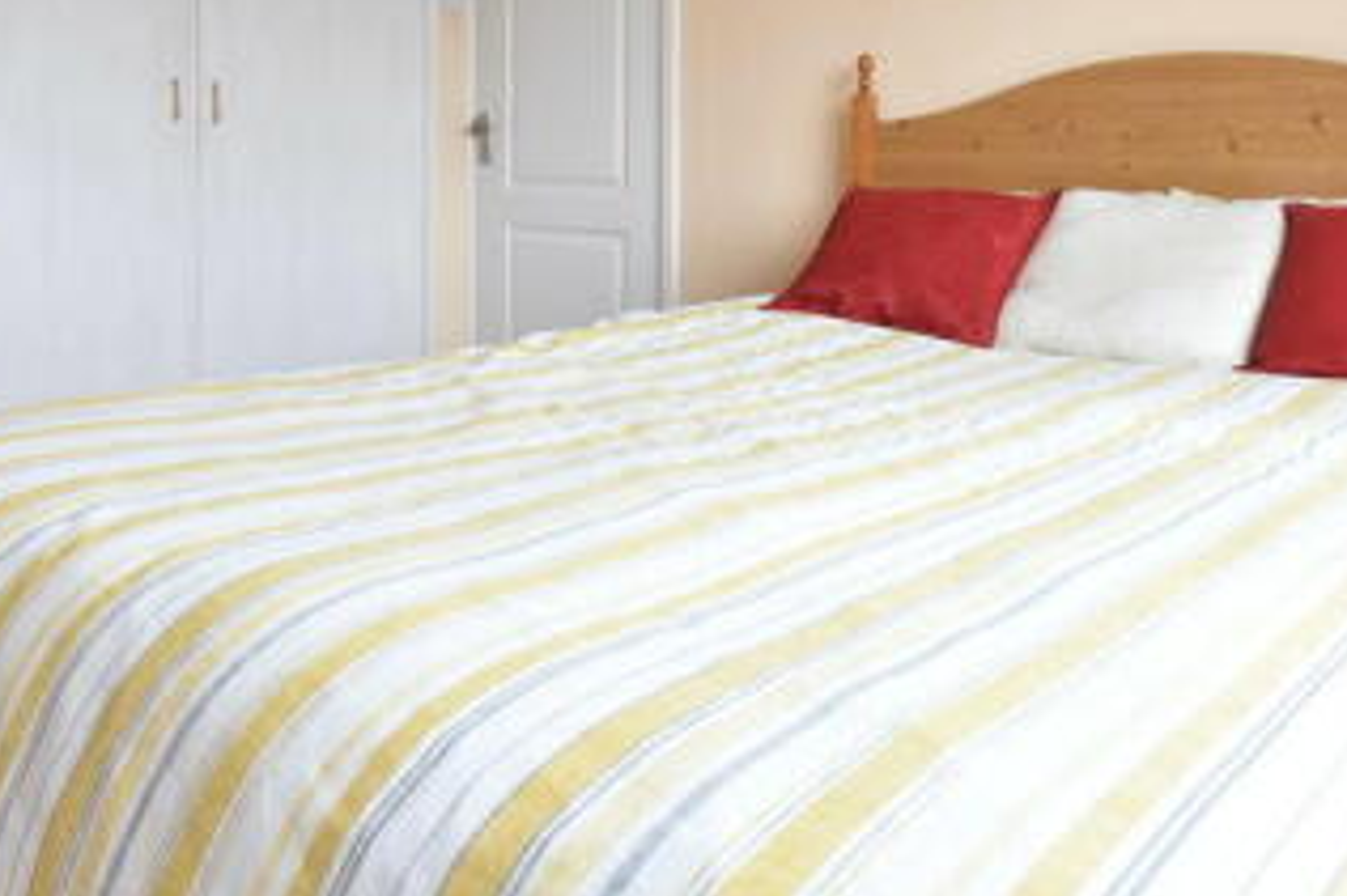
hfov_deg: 60.3
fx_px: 1159
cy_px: 130
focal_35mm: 31
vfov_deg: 39.9
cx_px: 652
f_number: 11
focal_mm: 10
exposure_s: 1/4
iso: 640
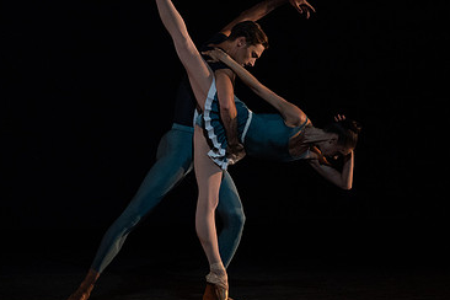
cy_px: 90
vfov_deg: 2.4
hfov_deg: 3.5
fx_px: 7274
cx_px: 192
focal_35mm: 582
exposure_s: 1/320
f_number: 5.6
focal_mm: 367
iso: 8000
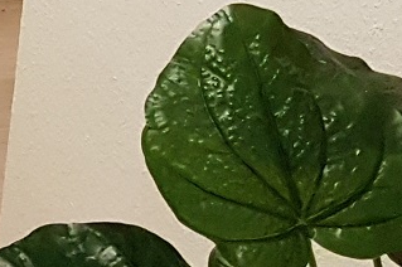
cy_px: -237
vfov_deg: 8.1
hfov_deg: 10.6
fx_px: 1818
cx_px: -601
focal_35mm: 163
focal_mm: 4.2
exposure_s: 1/50
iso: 160
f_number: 1.7
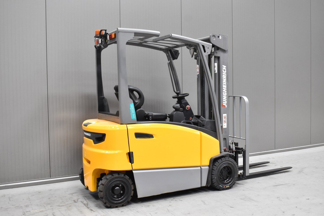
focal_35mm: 38
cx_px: 162
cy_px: 108
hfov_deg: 51.3
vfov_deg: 35.5
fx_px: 337
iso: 1600
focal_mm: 25
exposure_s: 1/30
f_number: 5
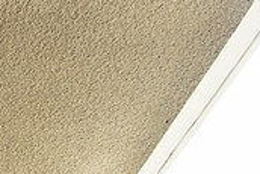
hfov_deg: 20.8
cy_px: 175
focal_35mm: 81
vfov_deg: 16.5
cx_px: -145
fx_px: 585
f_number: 5
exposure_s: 1/640
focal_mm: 24
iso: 2500
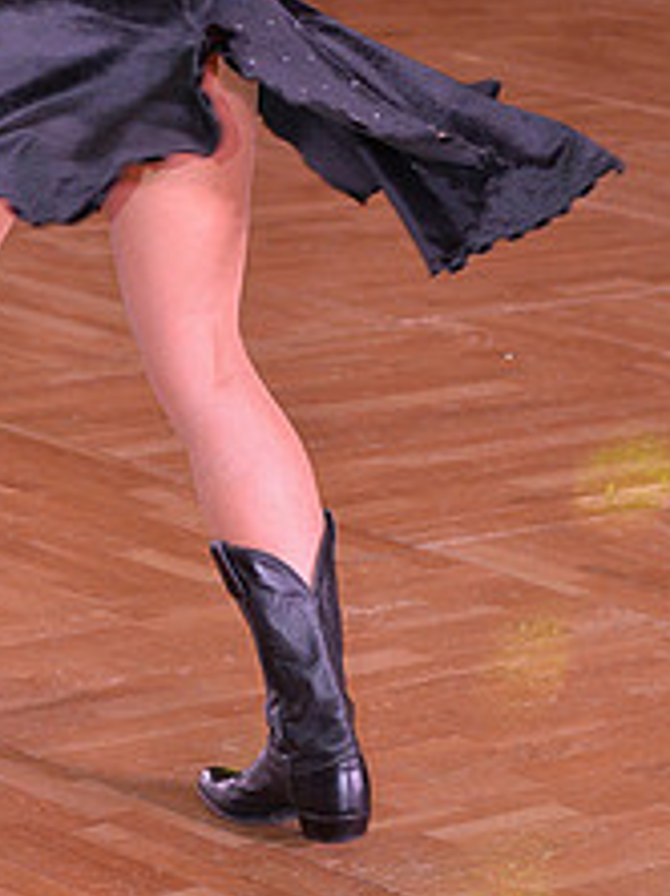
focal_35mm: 196
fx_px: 5068
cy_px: -194
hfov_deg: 7.5
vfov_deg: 9.9
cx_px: -87
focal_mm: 78
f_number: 6.3
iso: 2000
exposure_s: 1/250
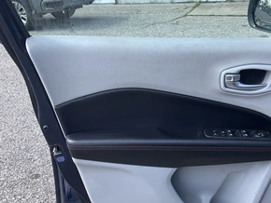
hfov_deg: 46.3
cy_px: 123
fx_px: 313
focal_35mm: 40
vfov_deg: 35.9
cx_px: 170
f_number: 1.8
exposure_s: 1/358
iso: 25
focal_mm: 3
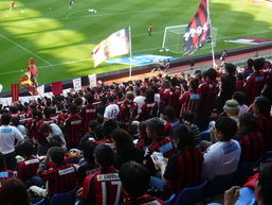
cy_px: 112
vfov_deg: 27.0
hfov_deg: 34.6
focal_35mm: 54
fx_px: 425
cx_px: 62
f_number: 2.8
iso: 100
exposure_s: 1/125
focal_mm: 5.5
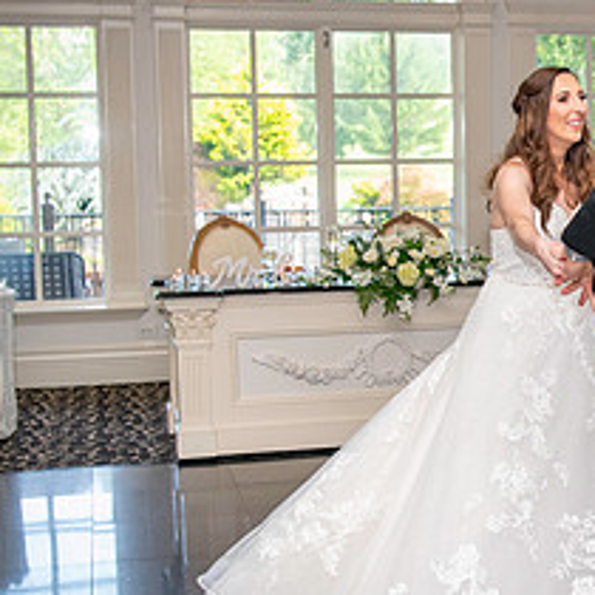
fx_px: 1614
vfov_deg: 20.9
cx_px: 638
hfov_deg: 20.0
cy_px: 331
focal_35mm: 83
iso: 800
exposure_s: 1/125
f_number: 3.2
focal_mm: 32
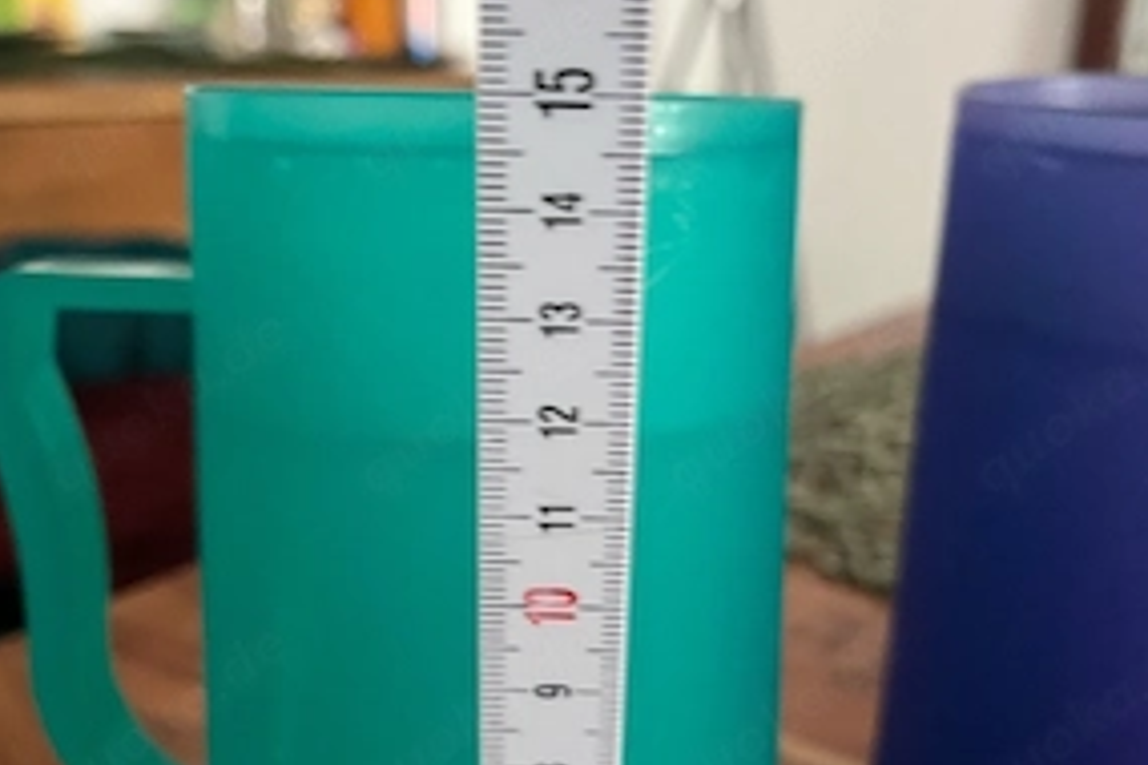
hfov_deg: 50.7
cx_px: 564
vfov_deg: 35.0
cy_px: 447
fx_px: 1212
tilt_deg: -19.4
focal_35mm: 38
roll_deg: -2.2
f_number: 1.6
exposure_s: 1/44
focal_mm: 5.1
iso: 400
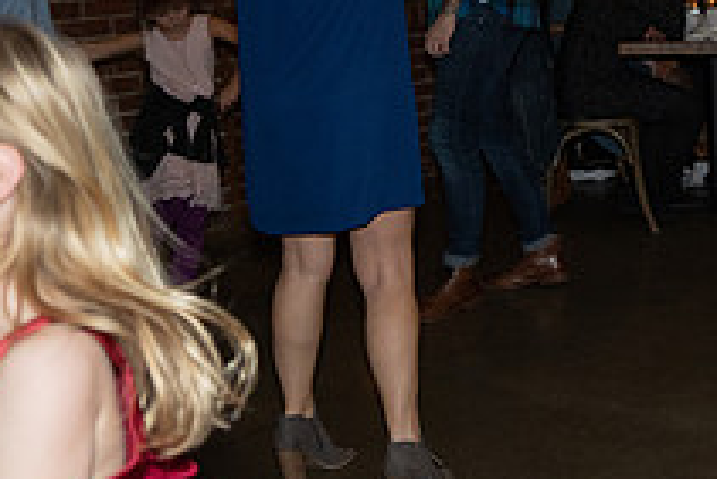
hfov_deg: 26.6
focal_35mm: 66
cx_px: 890
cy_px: 73
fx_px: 1315
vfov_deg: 20.3
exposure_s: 1/250
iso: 2500
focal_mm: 24
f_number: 2.8
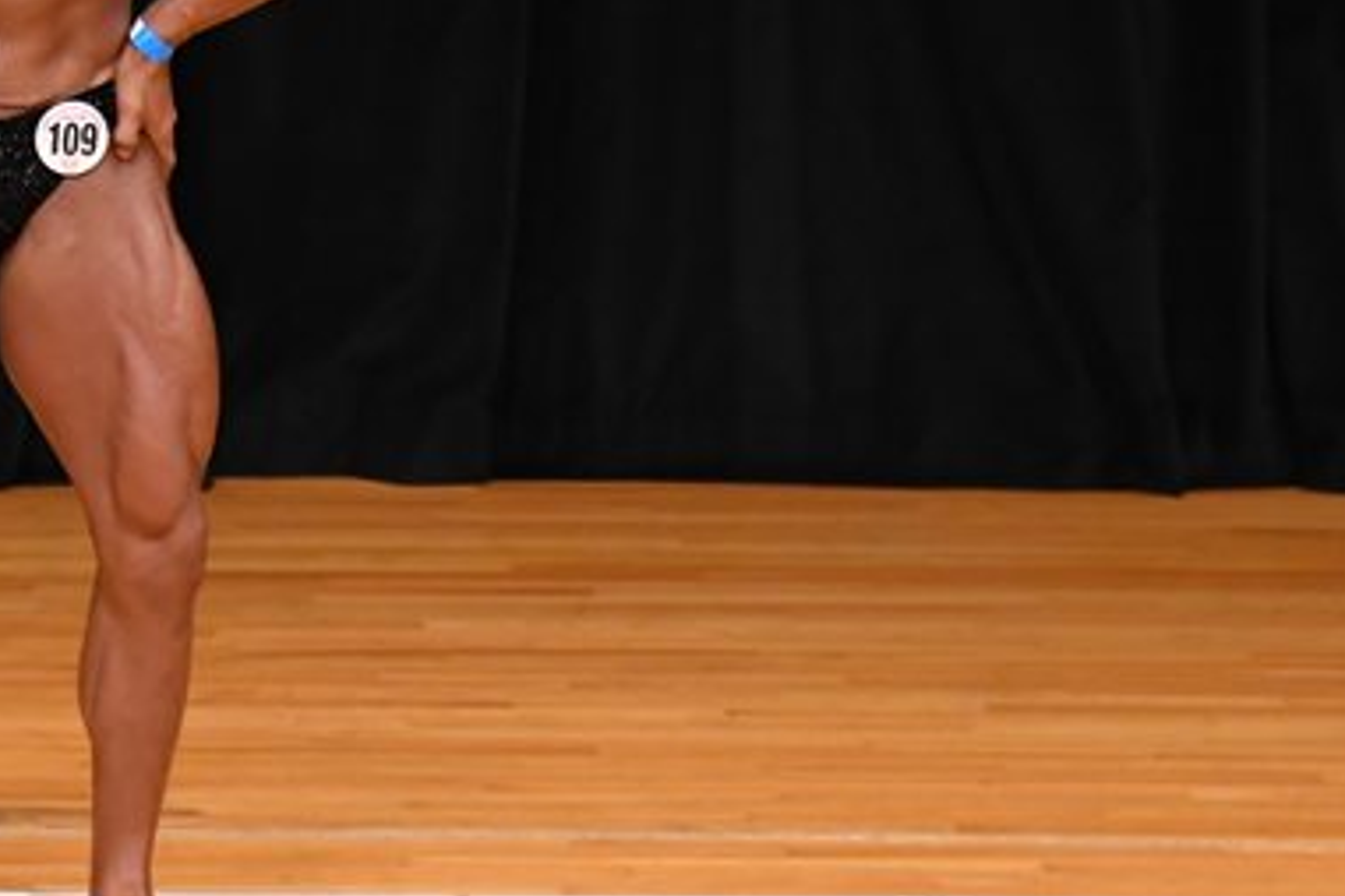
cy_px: 226
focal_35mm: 580
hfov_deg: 3.6
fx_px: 21668
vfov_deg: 2.4
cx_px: 2
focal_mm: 190
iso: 3200
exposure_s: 1/400
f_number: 5.6
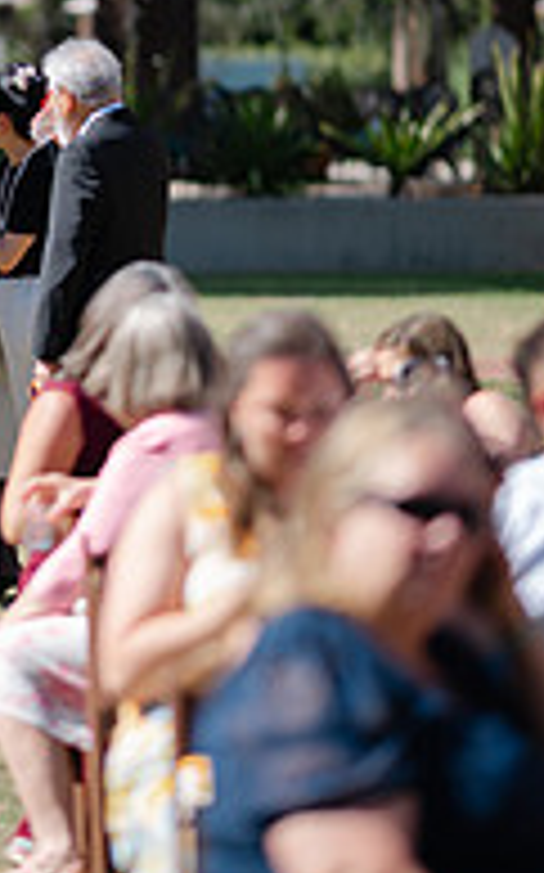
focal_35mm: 248
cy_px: 189
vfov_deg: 8.5
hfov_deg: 5.3
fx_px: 5892
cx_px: -85
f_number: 1.4
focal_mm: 105
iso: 64
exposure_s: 1/2000
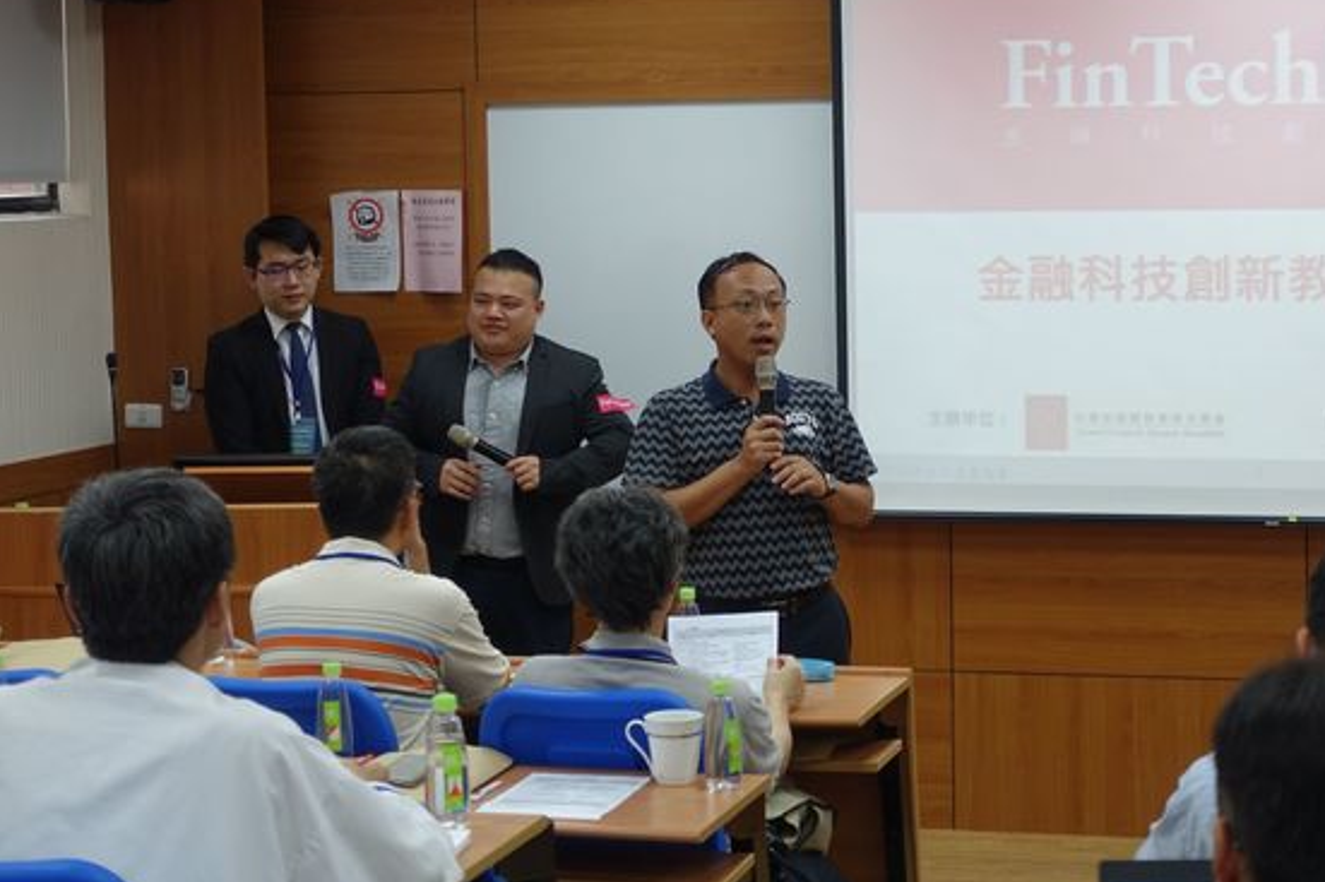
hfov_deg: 22.8
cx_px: 796
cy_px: 374
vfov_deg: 15.3
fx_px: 3275
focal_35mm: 89
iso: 200
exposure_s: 1/80
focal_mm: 25.7
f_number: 2.8
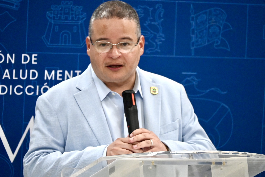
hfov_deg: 5.7
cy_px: 88
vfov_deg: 3.8
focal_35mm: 360
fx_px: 2650
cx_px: 132
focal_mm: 240
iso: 5000
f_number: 6.3
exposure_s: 1/200
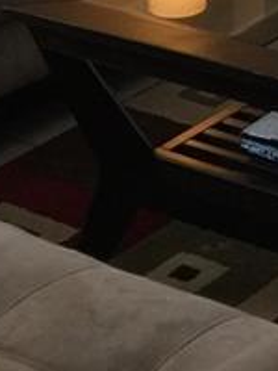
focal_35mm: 174
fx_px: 1863
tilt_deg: -15.3
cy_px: -208
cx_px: 304
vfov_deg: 10.9
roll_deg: +1.3
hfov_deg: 8.5
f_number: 2.2
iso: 64
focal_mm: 4.15
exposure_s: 1/15
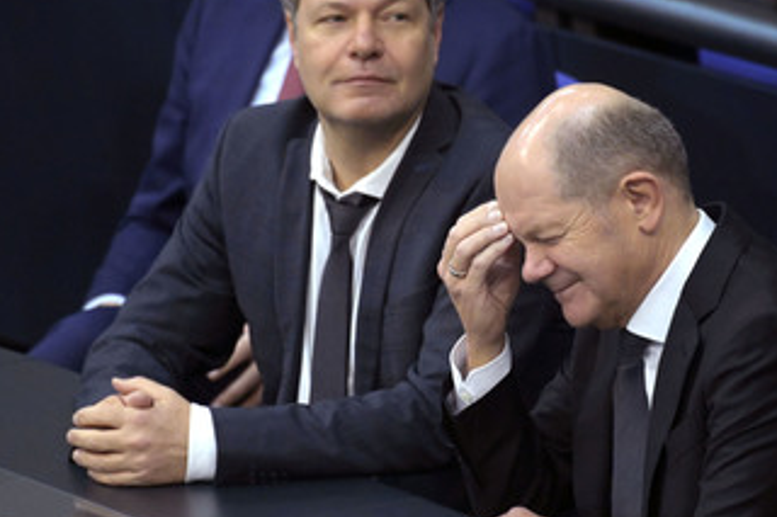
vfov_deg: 2.1
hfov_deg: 3.2
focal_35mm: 649
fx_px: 14000
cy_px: 231
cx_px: 465
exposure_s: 1/400
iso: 10000
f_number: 5.6
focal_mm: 460
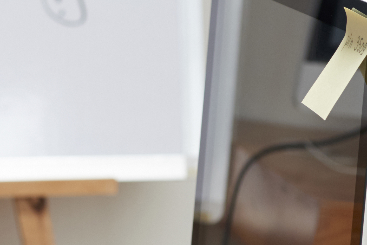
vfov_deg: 3.8
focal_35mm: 365
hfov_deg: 5.5
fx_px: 3721
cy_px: 173
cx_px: -347
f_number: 5.6
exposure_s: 1/125
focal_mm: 70
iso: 200
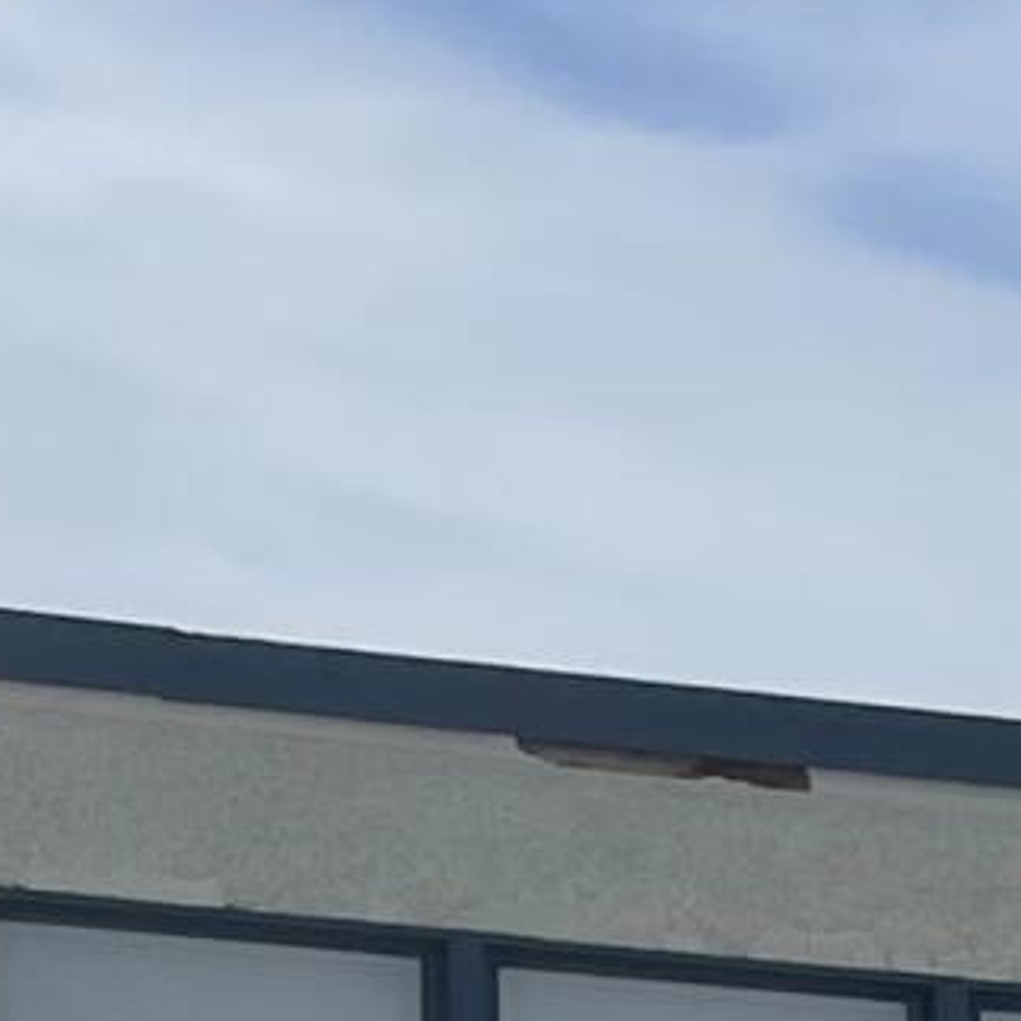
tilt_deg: -0.3
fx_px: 7175
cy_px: 2471
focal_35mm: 215
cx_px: 2490
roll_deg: -0.1
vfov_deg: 7.6
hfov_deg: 7.6
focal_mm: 4.2
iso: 32
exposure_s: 1/7813
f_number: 1.6
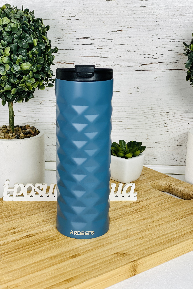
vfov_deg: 36.2
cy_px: 145
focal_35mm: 55
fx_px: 442
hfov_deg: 24.6
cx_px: 84
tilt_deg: -16.5
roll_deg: -0.9
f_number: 2
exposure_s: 1/100
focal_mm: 6
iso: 25
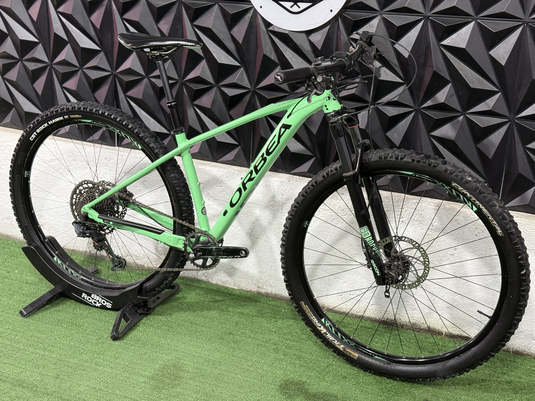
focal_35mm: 48
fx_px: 742
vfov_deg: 30.3
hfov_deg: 39.7
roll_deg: -2.4
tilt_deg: -19.6
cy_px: 200
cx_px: 268
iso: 160
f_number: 1.78
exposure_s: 1/60
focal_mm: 6.76
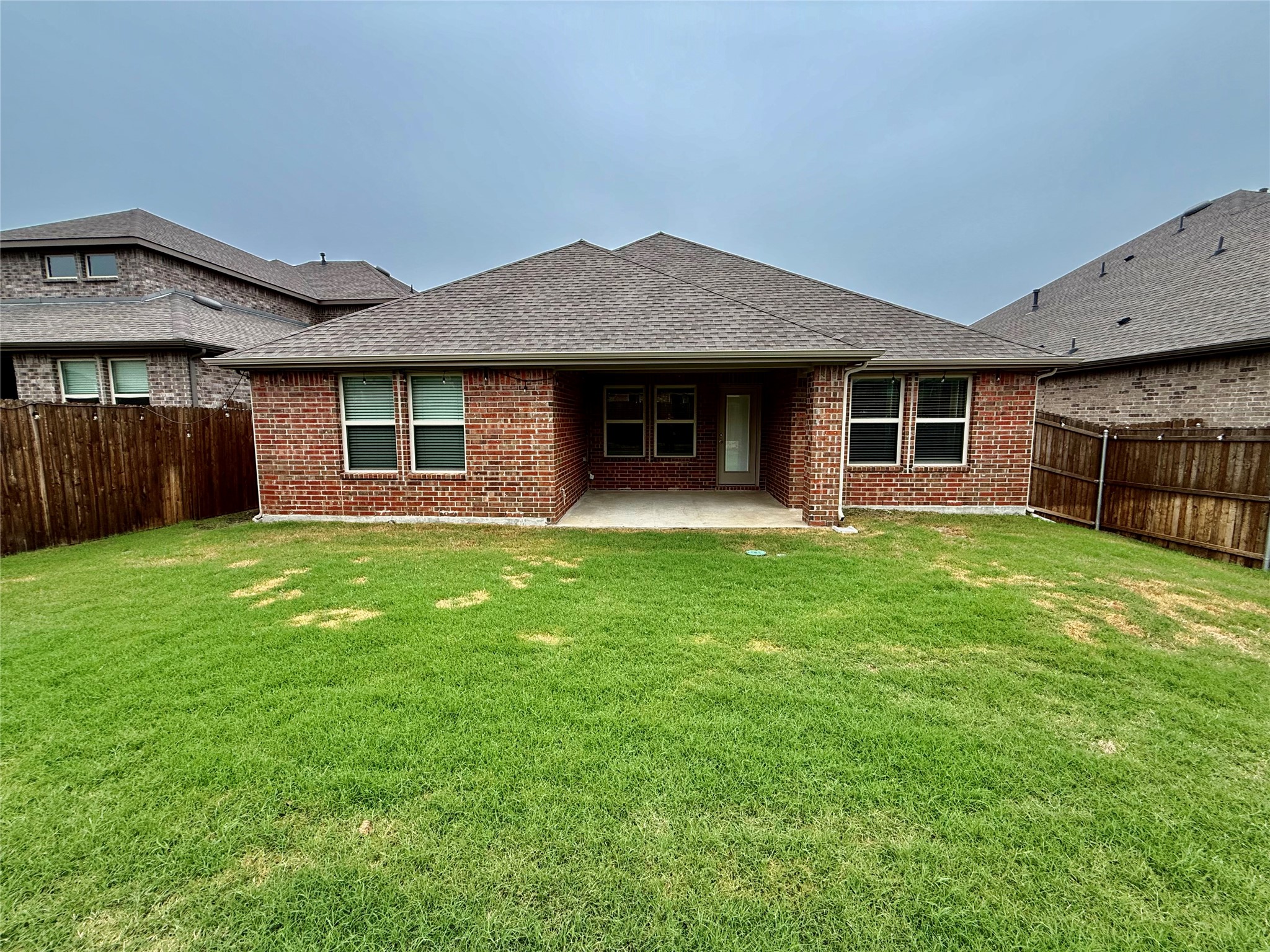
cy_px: 476
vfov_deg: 85.7
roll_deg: +0.0
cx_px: 635
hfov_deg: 102.1
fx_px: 514
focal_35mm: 14
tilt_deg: -5.9
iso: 64
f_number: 2.2
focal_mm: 2.22
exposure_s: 1/250
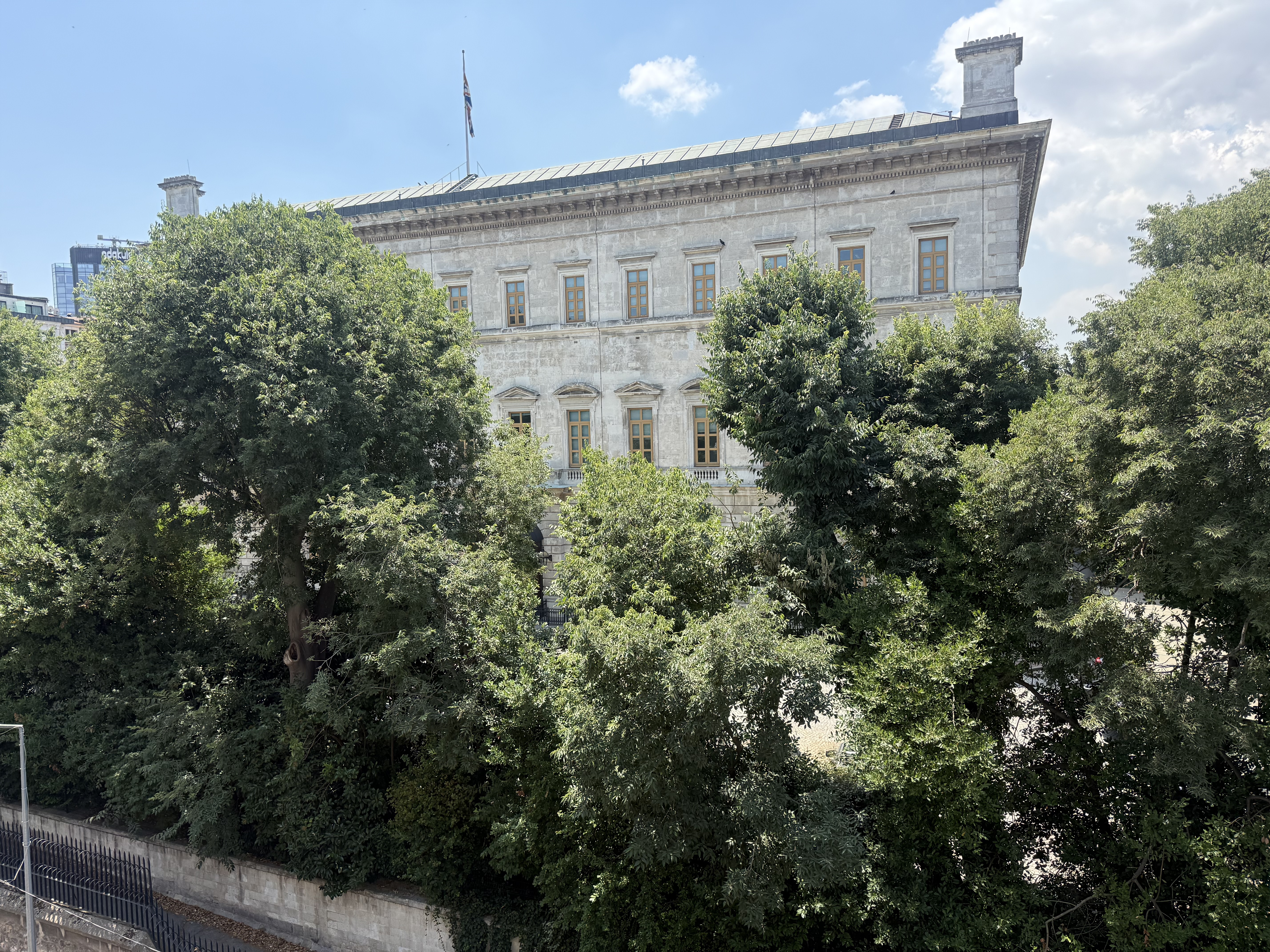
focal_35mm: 24
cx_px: 635
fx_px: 881
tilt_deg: -4.4
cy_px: 476
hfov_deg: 71.6
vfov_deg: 56.8
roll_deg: +1.9
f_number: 1.78
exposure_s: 1/2110
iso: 100
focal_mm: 6.76
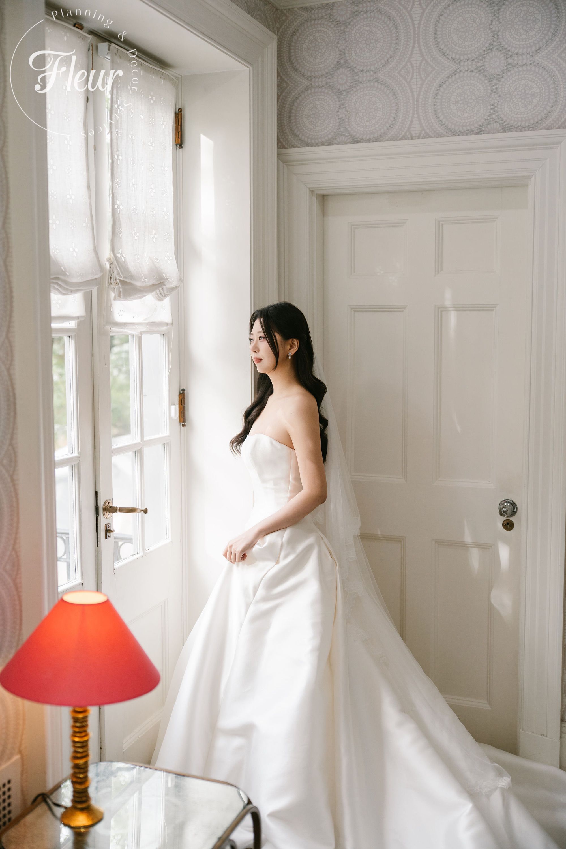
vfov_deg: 49.6
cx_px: 283
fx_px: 920
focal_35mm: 39
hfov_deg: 34.2
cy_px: 424
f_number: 2
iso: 800
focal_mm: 39
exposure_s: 1/400
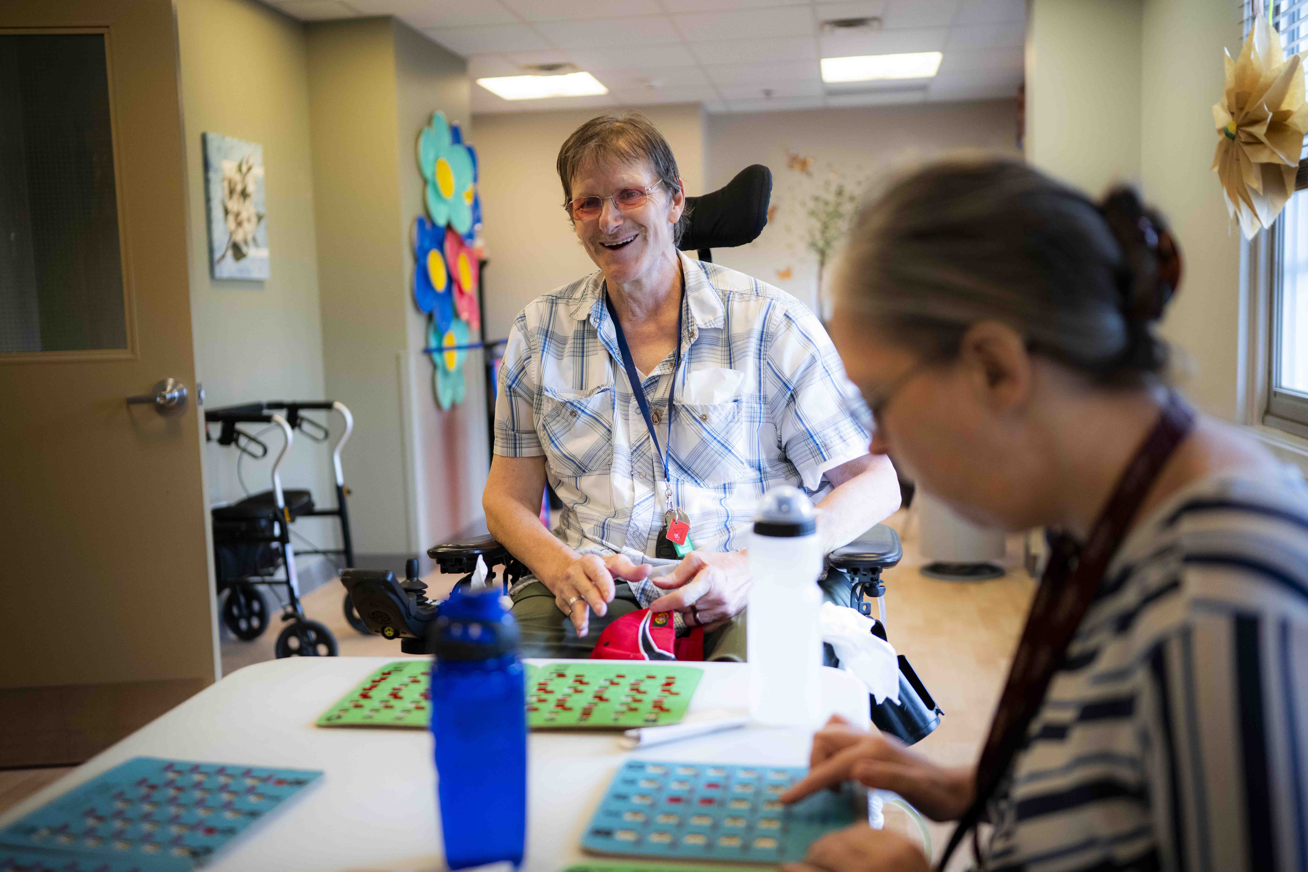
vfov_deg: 37.9
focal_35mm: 35
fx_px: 1272
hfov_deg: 54.4
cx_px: 654
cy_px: 436
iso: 1600
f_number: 1.8
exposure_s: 1/500
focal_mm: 35
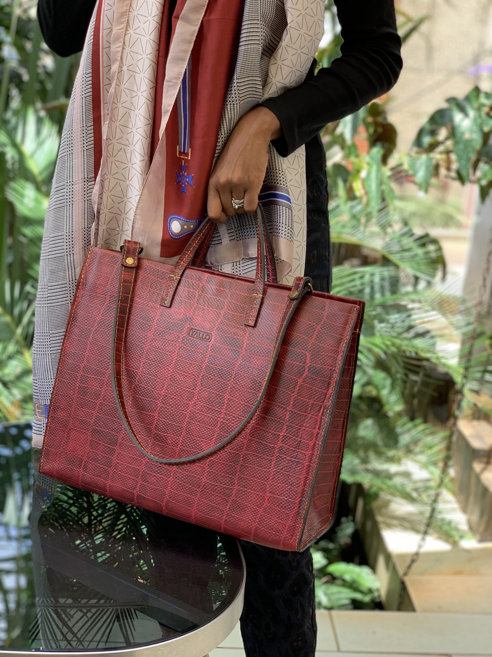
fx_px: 985
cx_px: 246
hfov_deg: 28.0
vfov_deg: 36.8
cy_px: 328
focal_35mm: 52
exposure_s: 1/122
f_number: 2.4
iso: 25
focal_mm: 6
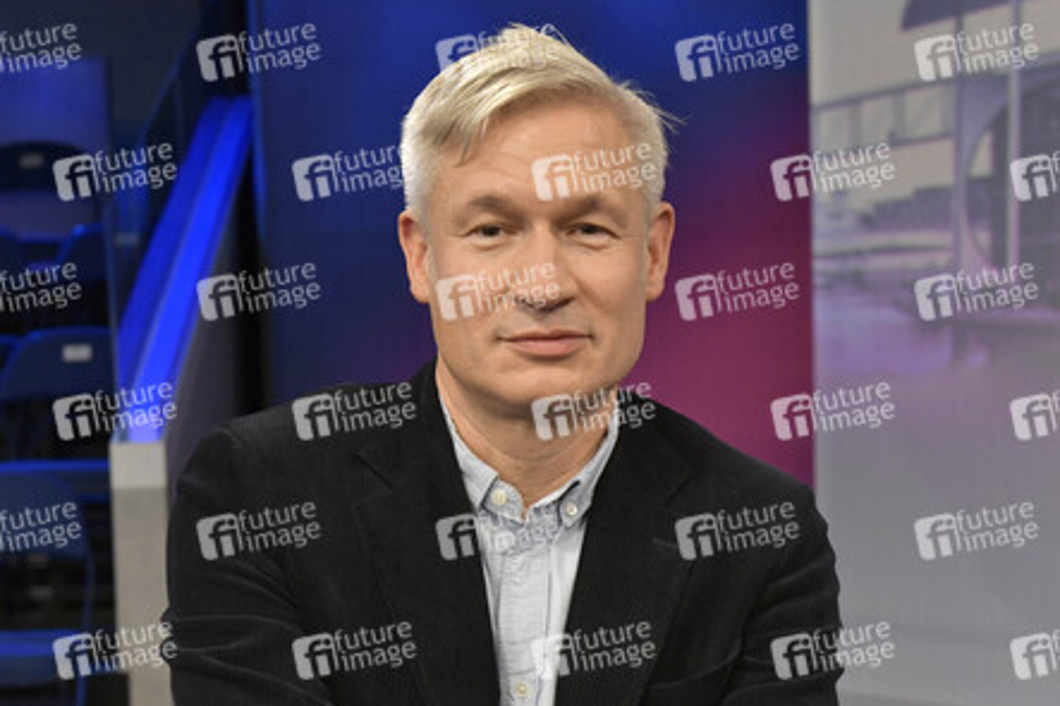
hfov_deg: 35.1
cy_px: 352
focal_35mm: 57
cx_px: 530
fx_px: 1678
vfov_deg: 23.8
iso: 2500
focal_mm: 56
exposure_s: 1/200
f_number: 6.3
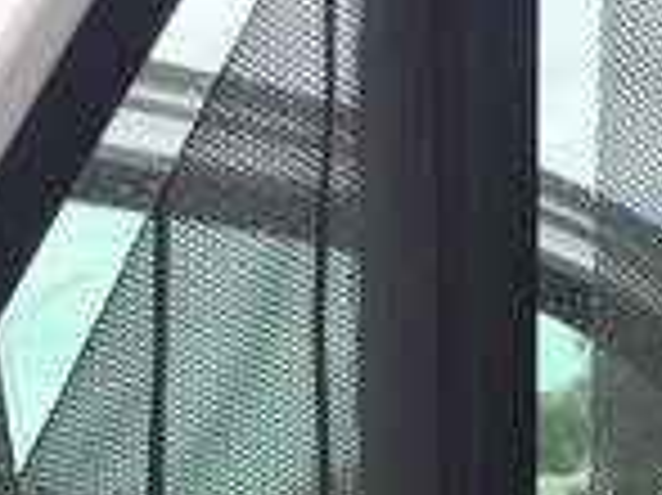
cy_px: 1001
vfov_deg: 10.4
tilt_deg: -11.8
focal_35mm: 130
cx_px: 950
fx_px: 2484
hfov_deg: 14.3
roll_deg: +7.3
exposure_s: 1/284
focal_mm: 4.15
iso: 32
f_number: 2.2
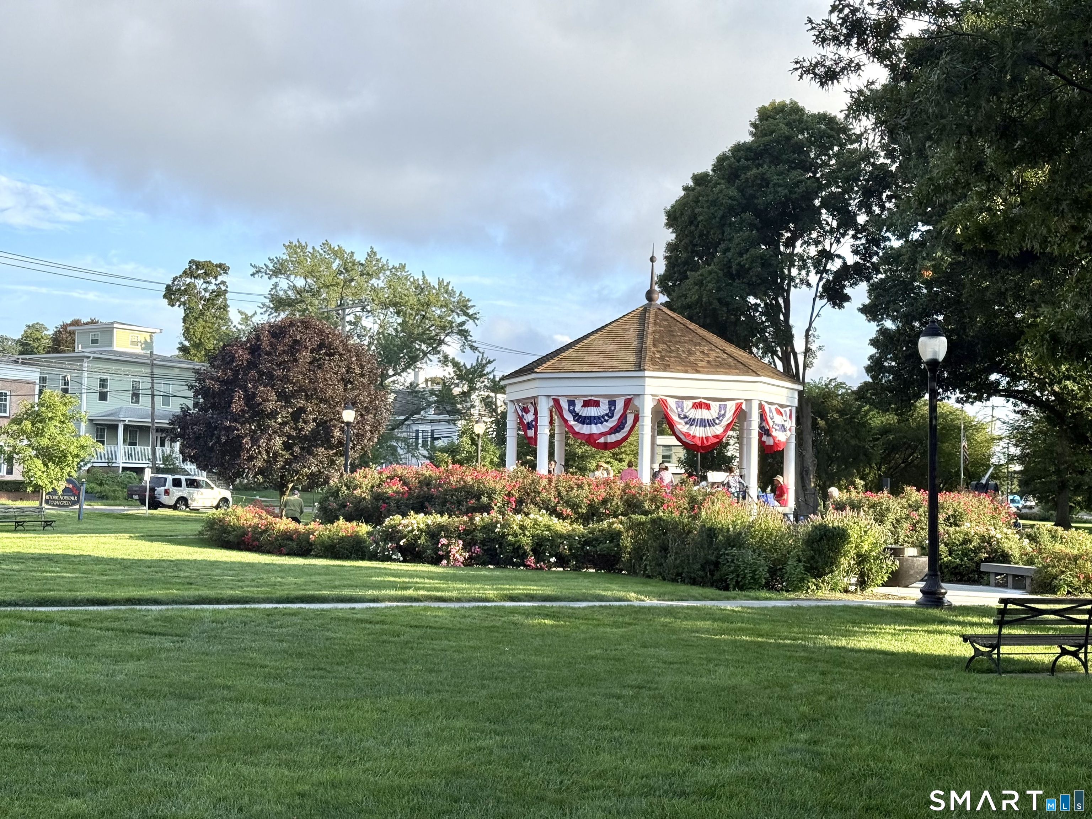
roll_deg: +0.6
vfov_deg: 30.3
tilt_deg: +3.6
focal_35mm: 48
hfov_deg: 39.7
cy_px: 410
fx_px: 1514
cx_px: 546
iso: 64
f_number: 1.78
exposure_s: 1/1403
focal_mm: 6.76
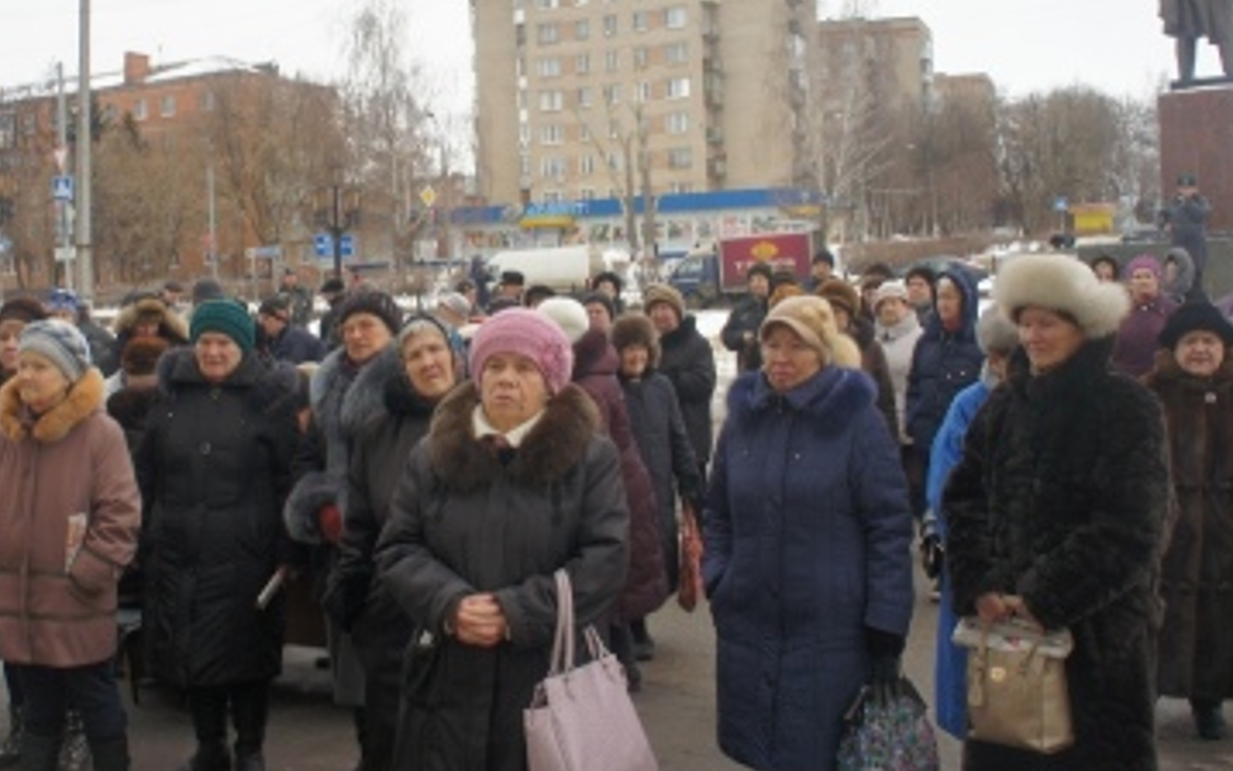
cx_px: 434
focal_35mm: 41
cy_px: 327
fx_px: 1369
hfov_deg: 47.9
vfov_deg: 31.4
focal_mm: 19
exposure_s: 1/80
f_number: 6.3
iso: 200
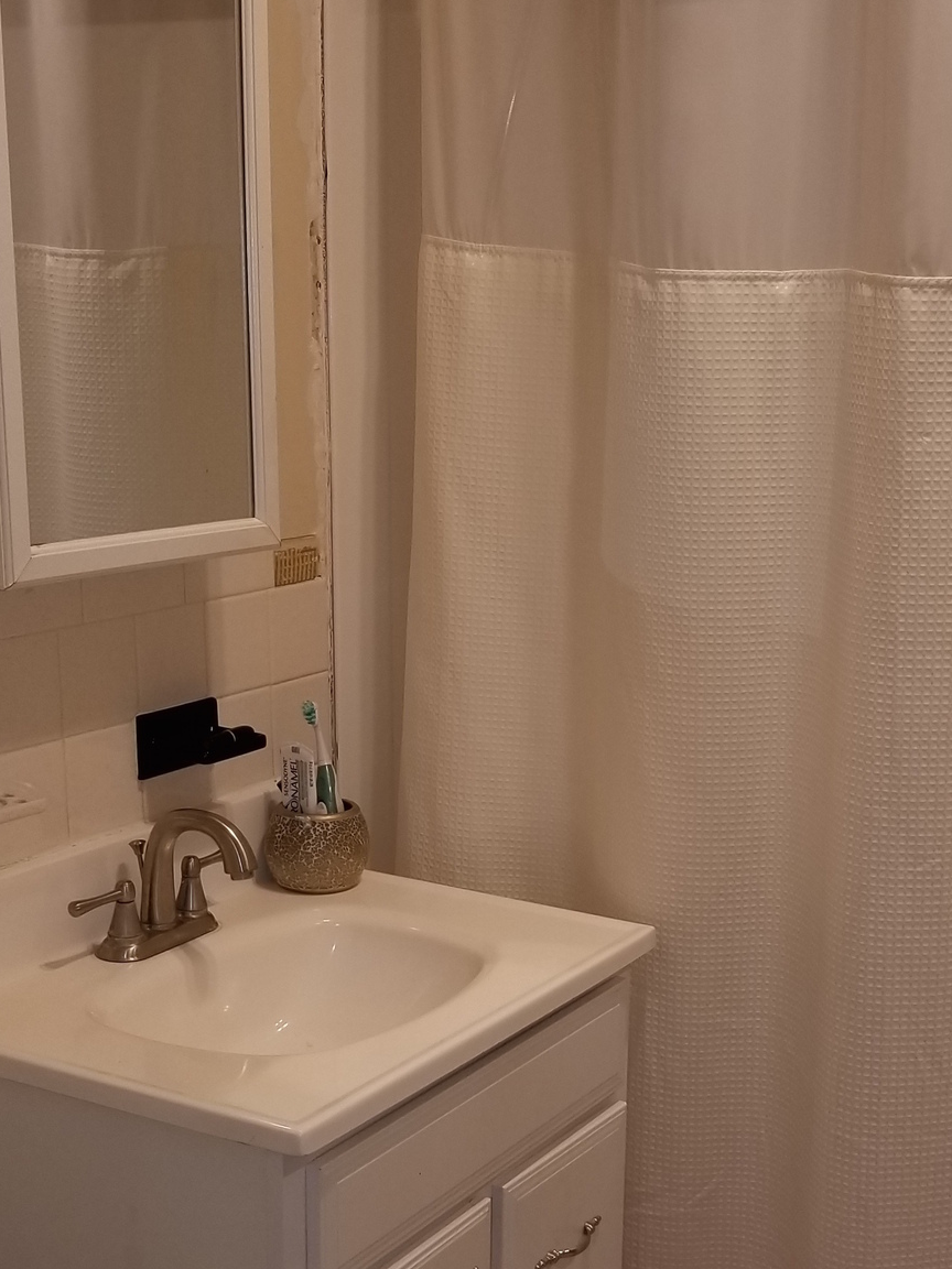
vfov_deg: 36.5
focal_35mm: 52
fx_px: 1907
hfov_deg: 27.9
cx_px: 586
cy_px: 838
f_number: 1.7
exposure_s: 1/60
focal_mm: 4.25
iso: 64
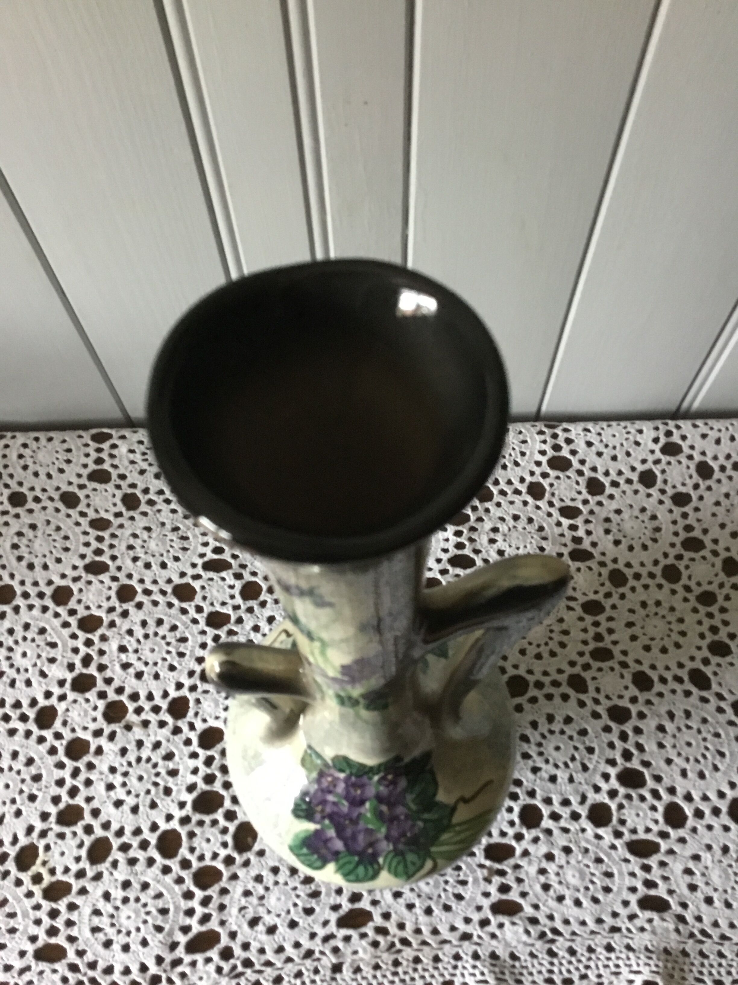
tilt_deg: -64.3
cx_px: 369
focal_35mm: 31
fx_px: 881
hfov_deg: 45.4
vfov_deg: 58.4
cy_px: 492
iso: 400
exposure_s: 1/17
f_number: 2.4
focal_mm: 3.3
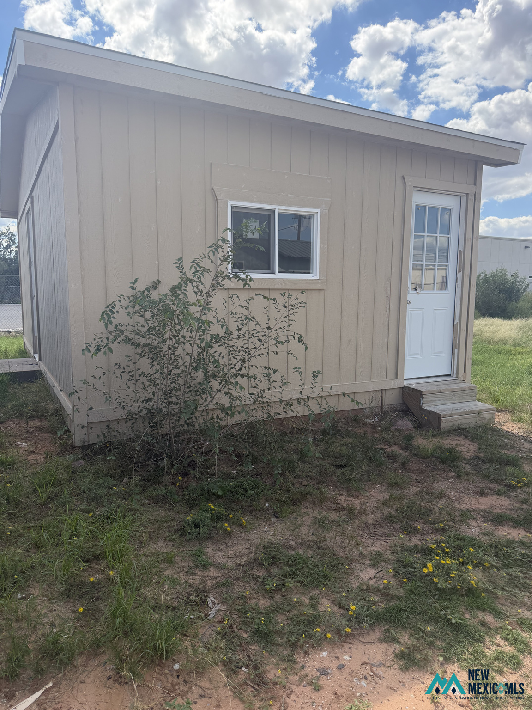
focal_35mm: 24
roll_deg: -0.5
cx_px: 266
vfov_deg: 71.6
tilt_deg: -5.4
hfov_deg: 56.8
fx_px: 492
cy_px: 355
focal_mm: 6.76
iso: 125
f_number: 1.78
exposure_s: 1/3584
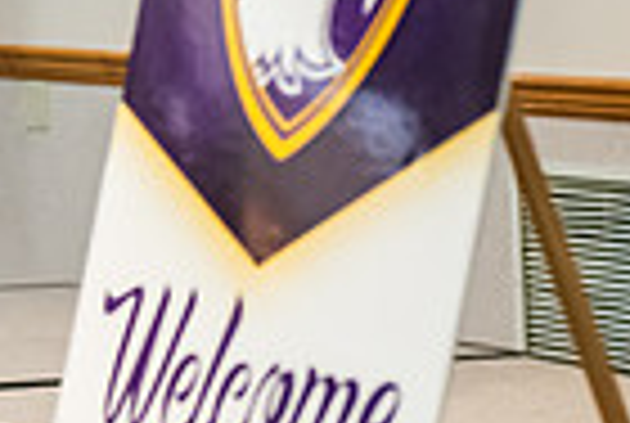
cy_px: -200
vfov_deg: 4.7
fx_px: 5068
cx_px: -396
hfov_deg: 7.0
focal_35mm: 289
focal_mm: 70
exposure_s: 1/160
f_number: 3.5
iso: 2500
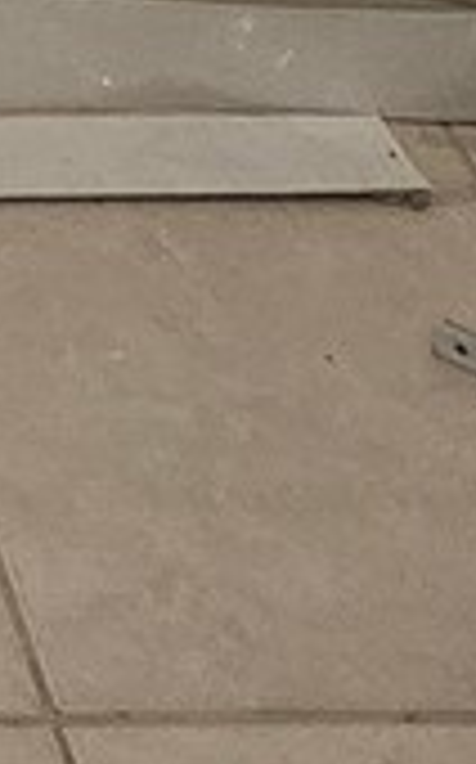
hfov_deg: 8.8
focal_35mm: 130
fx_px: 2703
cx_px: -790
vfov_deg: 11.2
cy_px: -1425
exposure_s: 1/60
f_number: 2.2
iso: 250
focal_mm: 2.2
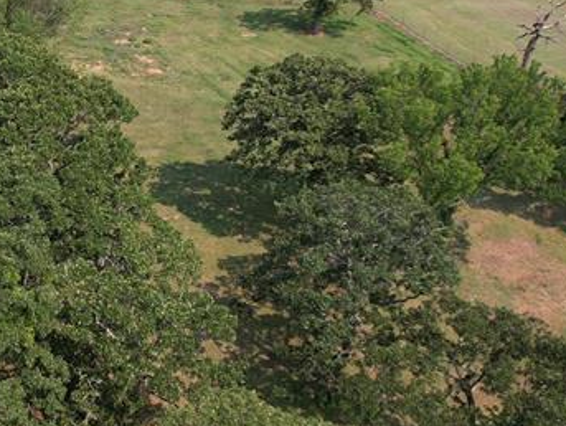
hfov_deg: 27.8
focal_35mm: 63
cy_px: 177
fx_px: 1031
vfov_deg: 23.3
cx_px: -72
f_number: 2.8
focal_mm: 8.38
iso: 100
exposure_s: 1/1250
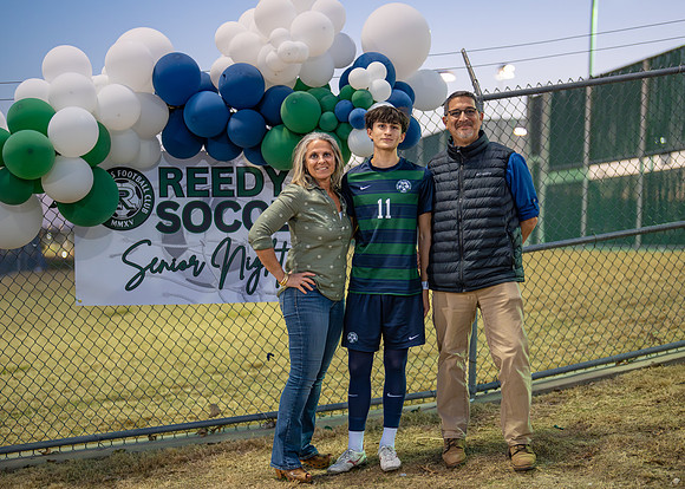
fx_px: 1127
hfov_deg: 33.8
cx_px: 372
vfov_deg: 24.5
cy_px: 259
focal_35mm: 58
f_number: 1.2
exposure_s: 1/320
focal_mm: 50
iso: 1600
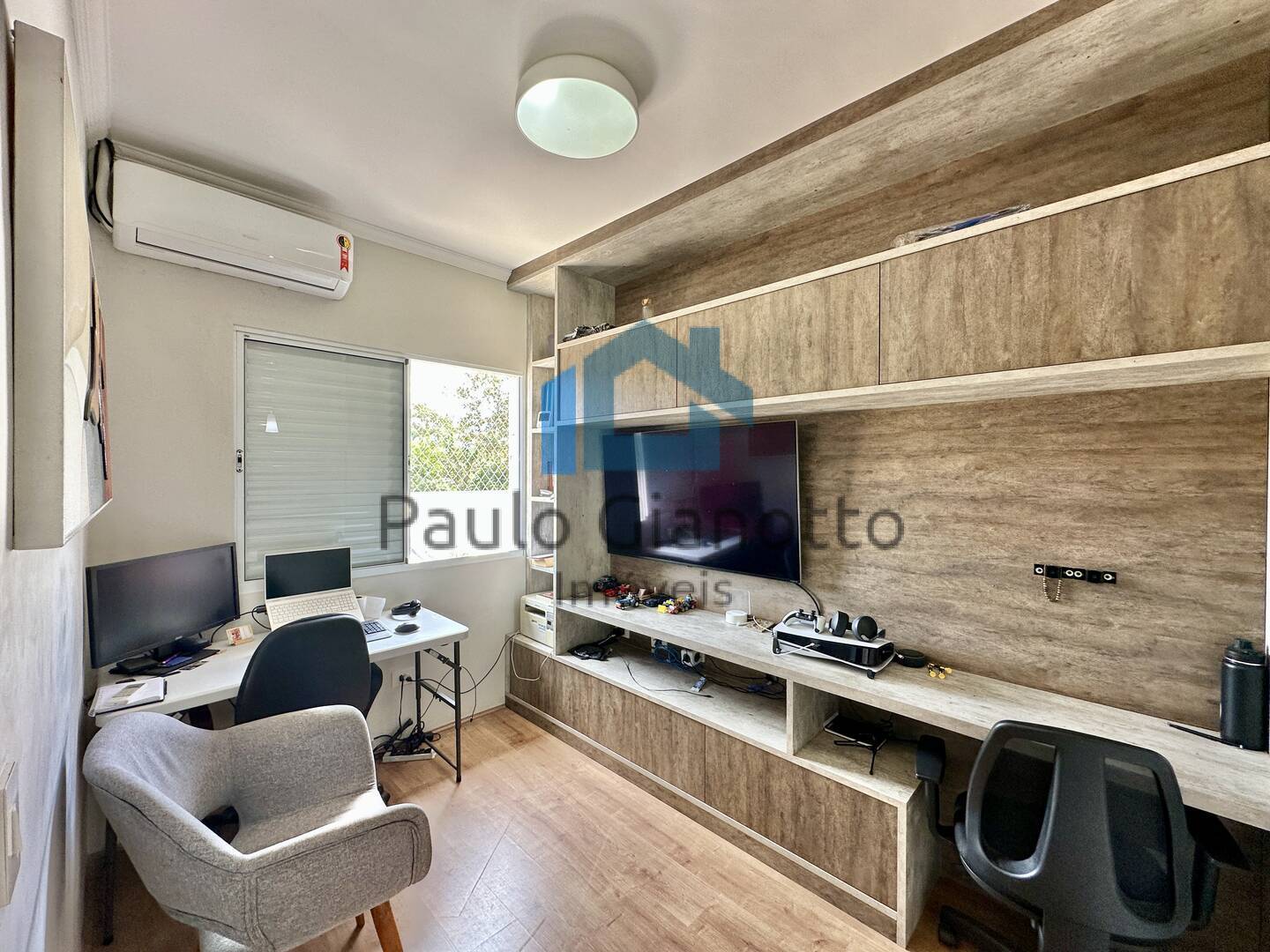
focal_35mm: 14
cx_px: 635
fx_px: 514
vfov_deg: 85.7
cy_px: 476
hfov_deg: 102.1
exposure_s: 1/99
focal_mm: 2.22
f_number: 2.2
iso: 80
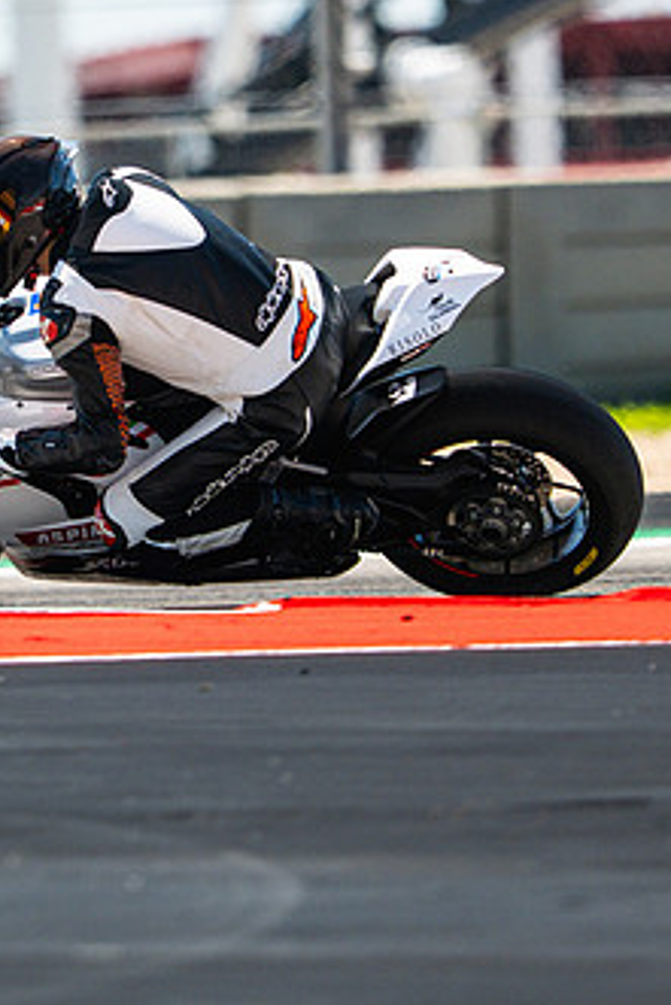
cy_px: 484
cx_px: 152
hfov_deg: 1.7
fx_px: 23068
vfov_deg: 2.5
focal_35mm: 826
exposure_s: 1/2000
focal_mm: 280
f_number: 2.8
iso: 400
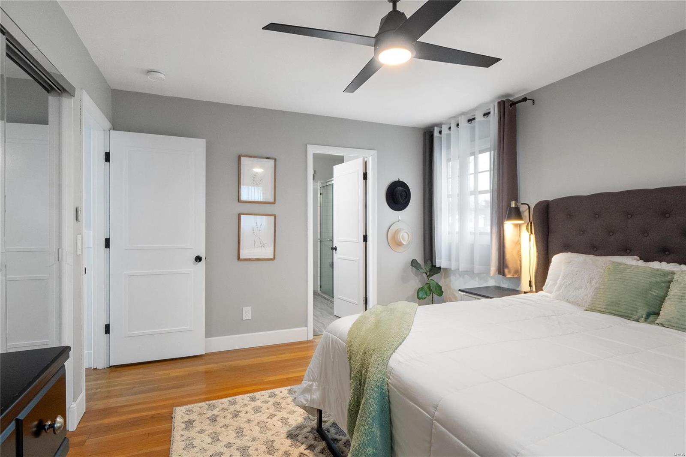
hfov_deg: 90.0
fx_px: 343
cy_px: 228
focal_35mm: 18
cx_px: 343
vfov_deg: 67.4
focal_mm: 9
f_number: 8
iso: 400
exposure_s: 1/6
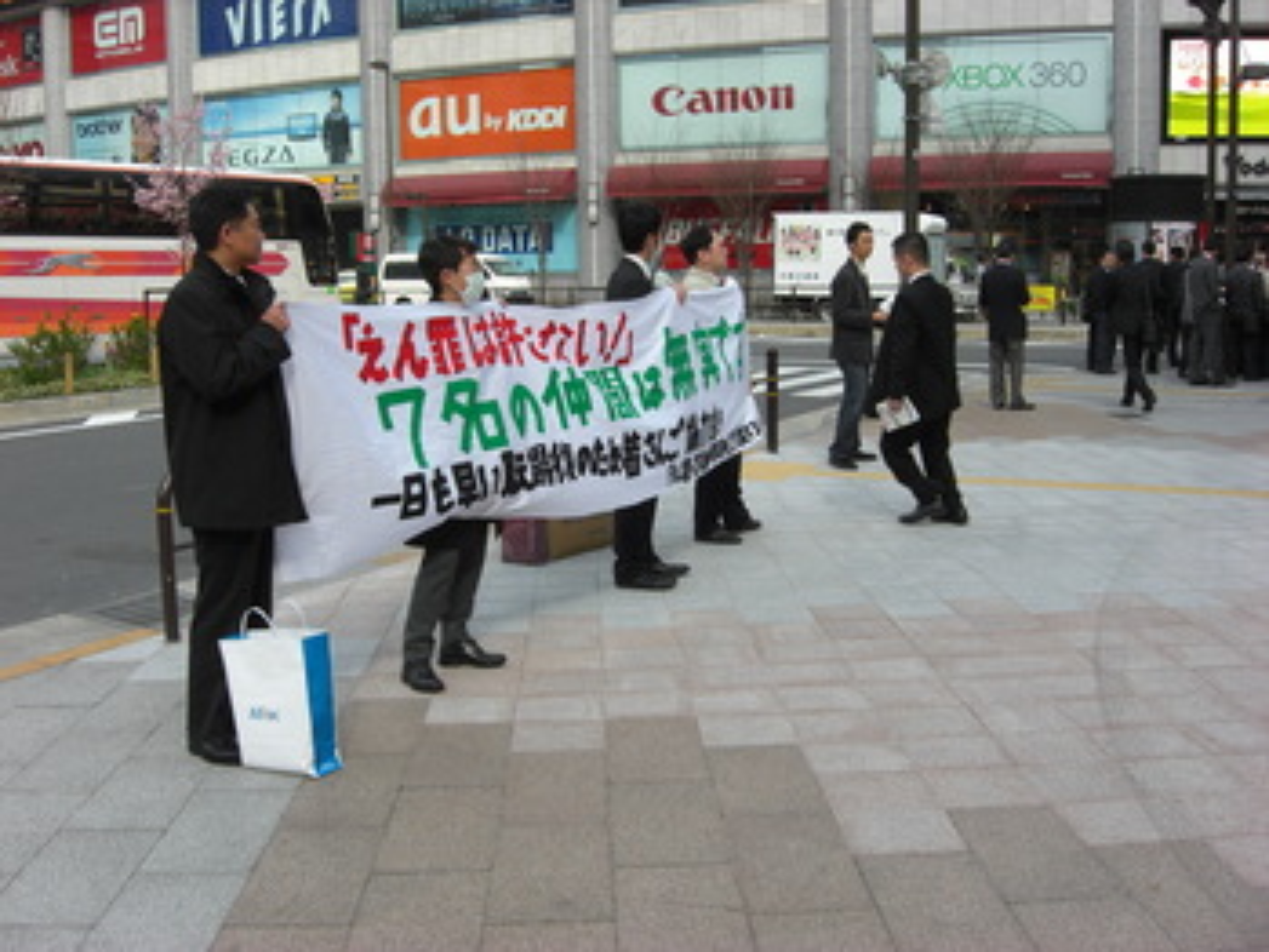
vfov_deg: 37.7
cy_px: 476
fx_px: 1394
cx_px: 634
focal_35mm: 38
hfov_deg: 49.0
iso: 80
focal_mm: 7.9
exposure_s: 1/250
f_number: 4
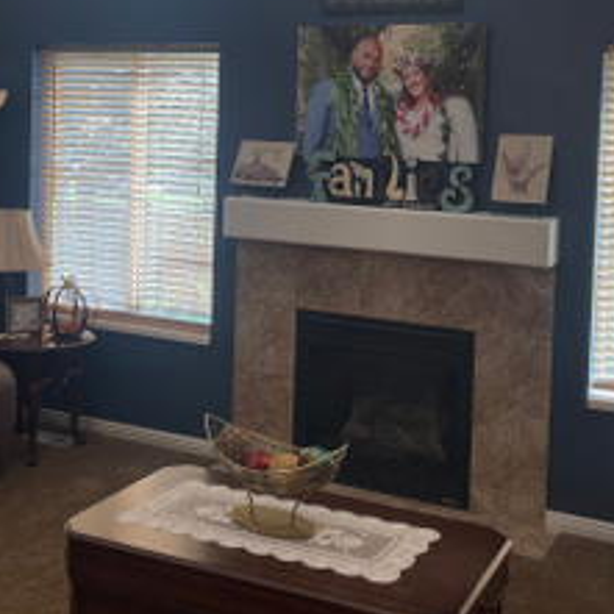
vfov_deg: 33.5
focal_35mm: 50
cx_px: 320
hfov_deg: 34.0
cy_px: 178
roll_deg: -1.6
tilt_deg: -2.6
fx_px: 1003
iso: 32
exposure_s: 1/120
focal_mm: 4.2
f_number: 1.6
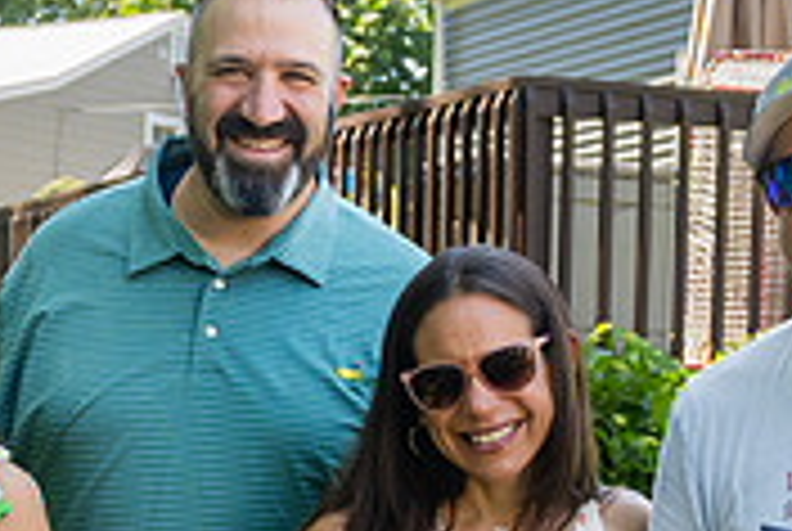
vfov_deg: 10.8
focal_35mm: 125
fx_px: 2755
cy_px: 644
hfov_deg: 16.3
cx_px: 320
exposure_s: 1/400
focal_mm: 23
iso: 640
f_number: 4
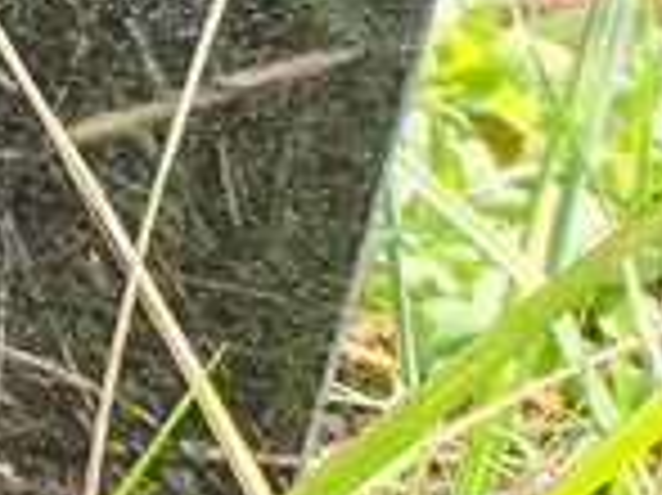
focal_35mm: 136
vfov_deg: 10.1
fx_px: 2599
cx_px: -898
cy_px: -477
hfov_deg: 11.9
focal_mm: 4.71
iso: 50
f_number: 1.7
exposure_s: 1/180
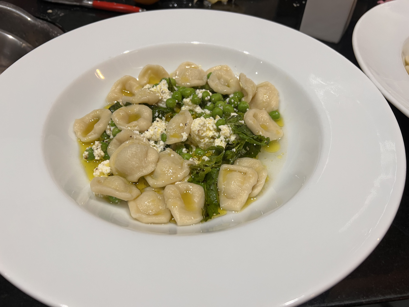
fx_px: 307
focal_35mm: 26
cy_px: 154
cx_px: 204
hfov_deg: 67.3
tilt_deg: -47.7
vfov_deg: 53.1
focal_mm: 5.7
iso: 80
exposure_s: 1/50
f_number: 1.5
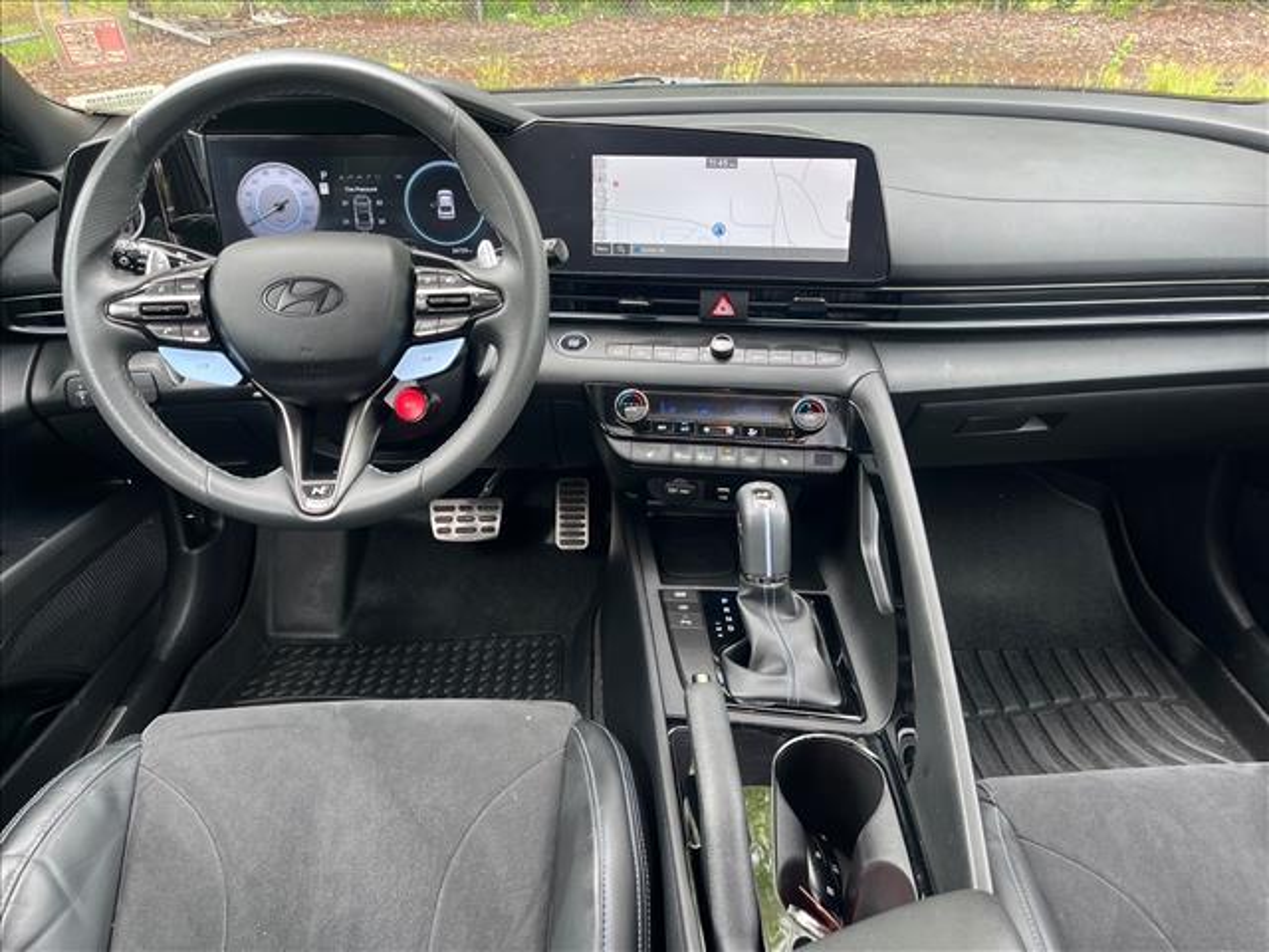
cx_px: 634
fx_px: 953
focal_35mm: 26
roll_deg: +1.8
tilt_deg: -30.4
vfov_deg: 53.1
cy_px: 476
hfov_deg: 67.3
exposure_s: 1/121
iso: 64
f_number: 1.6
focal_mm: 5.1
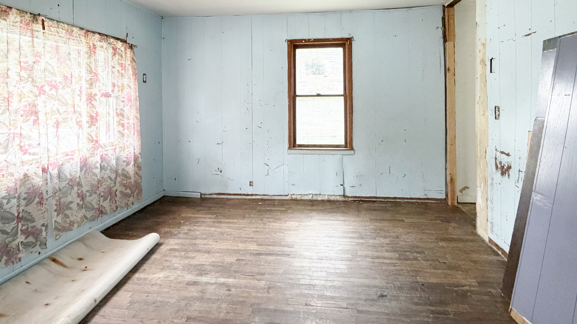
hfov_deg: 83.8
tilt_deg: -1.9
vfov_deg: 52.4
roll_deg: +1.6
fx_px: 321
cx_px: 288
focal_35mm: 21
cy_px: 103
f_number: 2.2
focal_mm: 2.22
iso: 320
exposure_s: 1/101
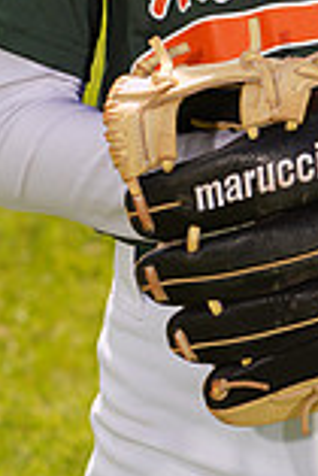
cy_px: -233
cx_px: 171
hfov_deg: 3.7
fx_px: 4878
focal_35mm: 369
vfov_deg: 5.5
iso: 80
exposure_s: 1/160
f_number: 9
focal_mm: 100
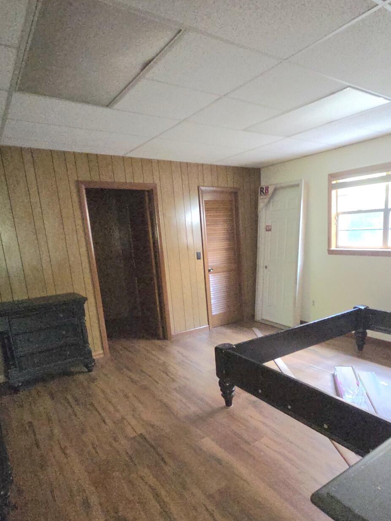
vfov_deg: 78.2
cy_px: 309
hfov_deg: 62.4
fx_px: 316
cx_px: 249
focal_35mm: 21
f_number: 2.2
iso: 500
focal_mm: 2.2
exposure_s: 1/30
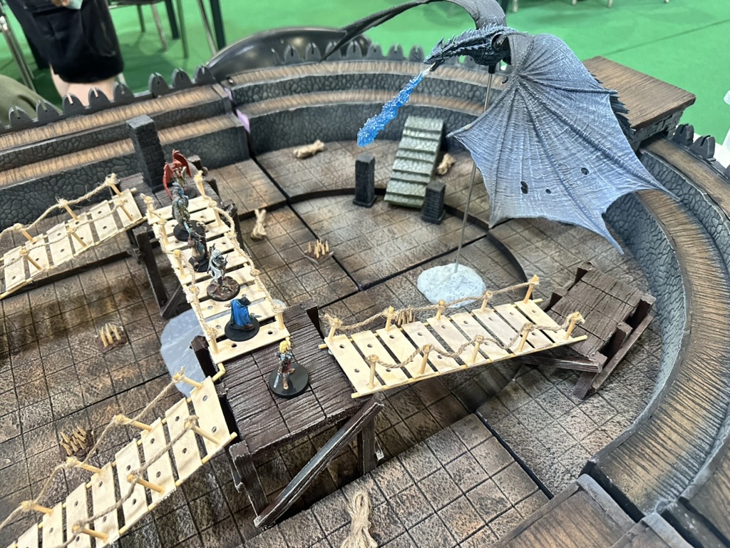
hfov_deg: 71.6
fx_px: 506
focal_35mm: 24
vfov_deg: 56.8
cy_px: 274
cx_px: 365
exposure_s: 1/60
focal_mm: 6.86
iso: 400
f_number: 1.78
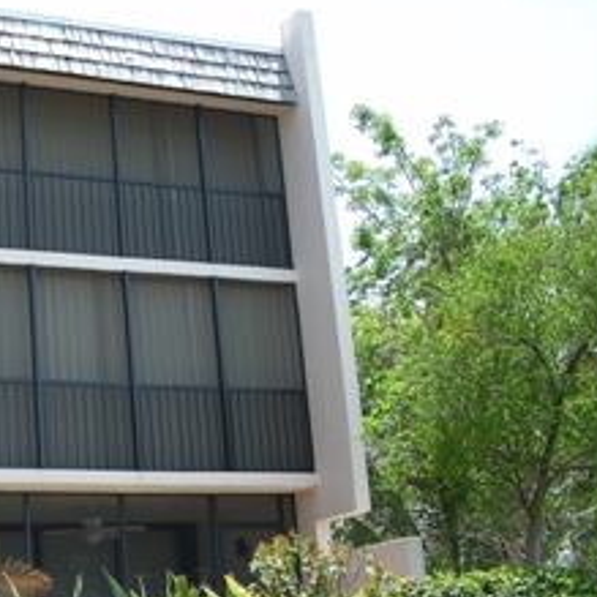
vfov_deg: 25.7
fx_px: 1307
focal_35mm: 67
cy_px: 335
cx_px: 22
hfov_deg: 24.7
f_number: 2.8
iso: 64
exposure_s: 1/400
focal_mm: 7.8
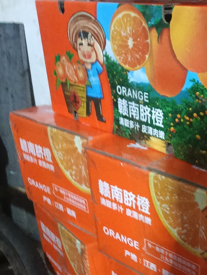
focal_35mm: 50
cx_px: 190
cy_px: 227
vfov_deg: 36.6
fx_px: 399
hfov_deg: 27.9
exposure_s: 1/20
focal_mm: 3.61
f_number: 1.8
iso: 2500
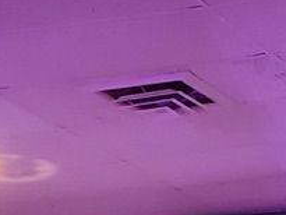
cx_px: 219
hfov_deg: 9.7
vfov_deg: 6.4
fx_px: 1678
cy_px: 730
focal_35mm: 203
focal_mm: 4.3
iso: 500
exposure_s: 1/39
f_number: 1.5
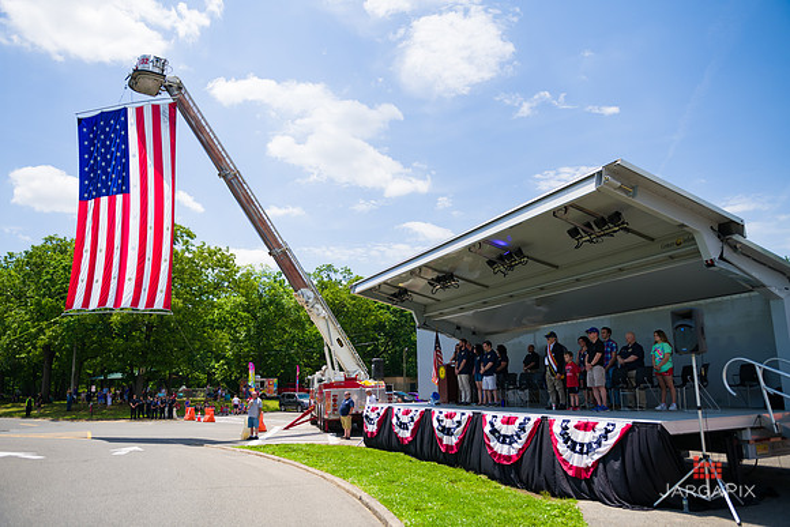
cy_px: 264
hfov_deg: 69.4
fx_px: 571
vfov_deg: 49.6
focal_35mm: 26
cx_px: 395
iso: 200
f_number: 4
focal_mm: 26
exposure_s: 1/3200
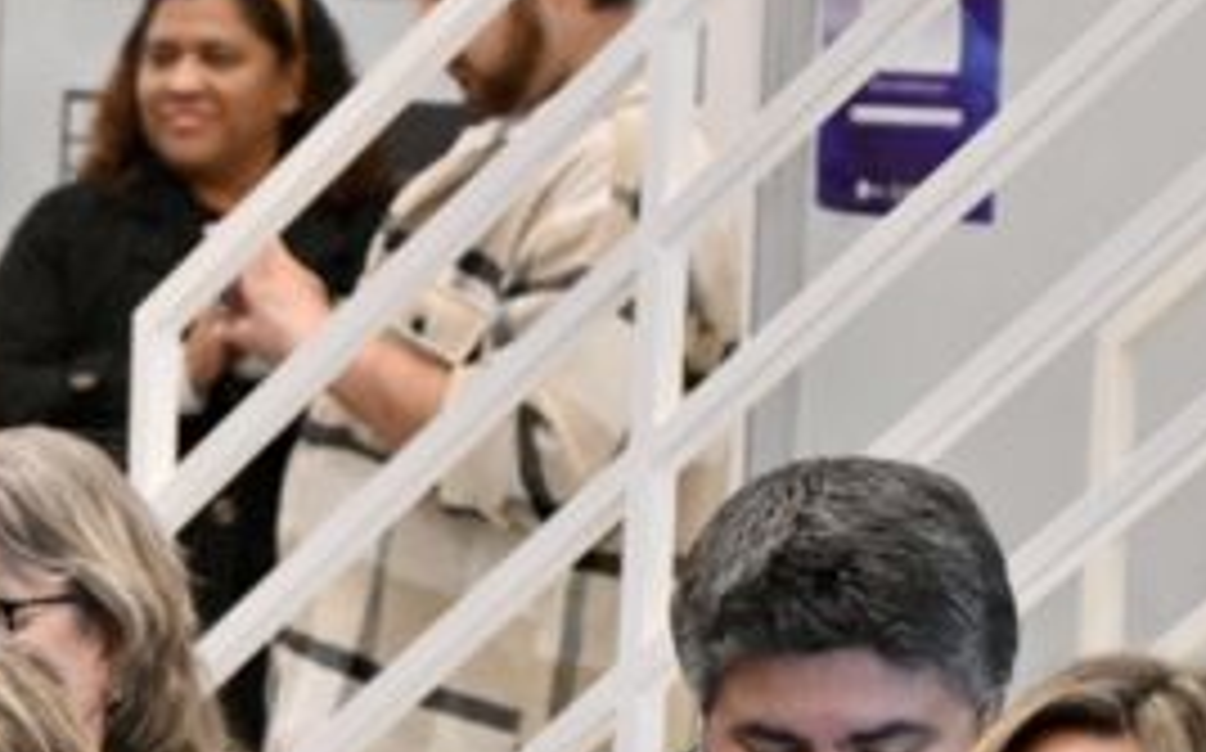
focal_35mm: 216
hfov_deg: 9.6
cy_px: 865
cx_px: -130
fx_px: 7093
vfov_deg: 6.0
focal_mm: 63
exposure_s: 1/160
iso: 4000
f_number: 4
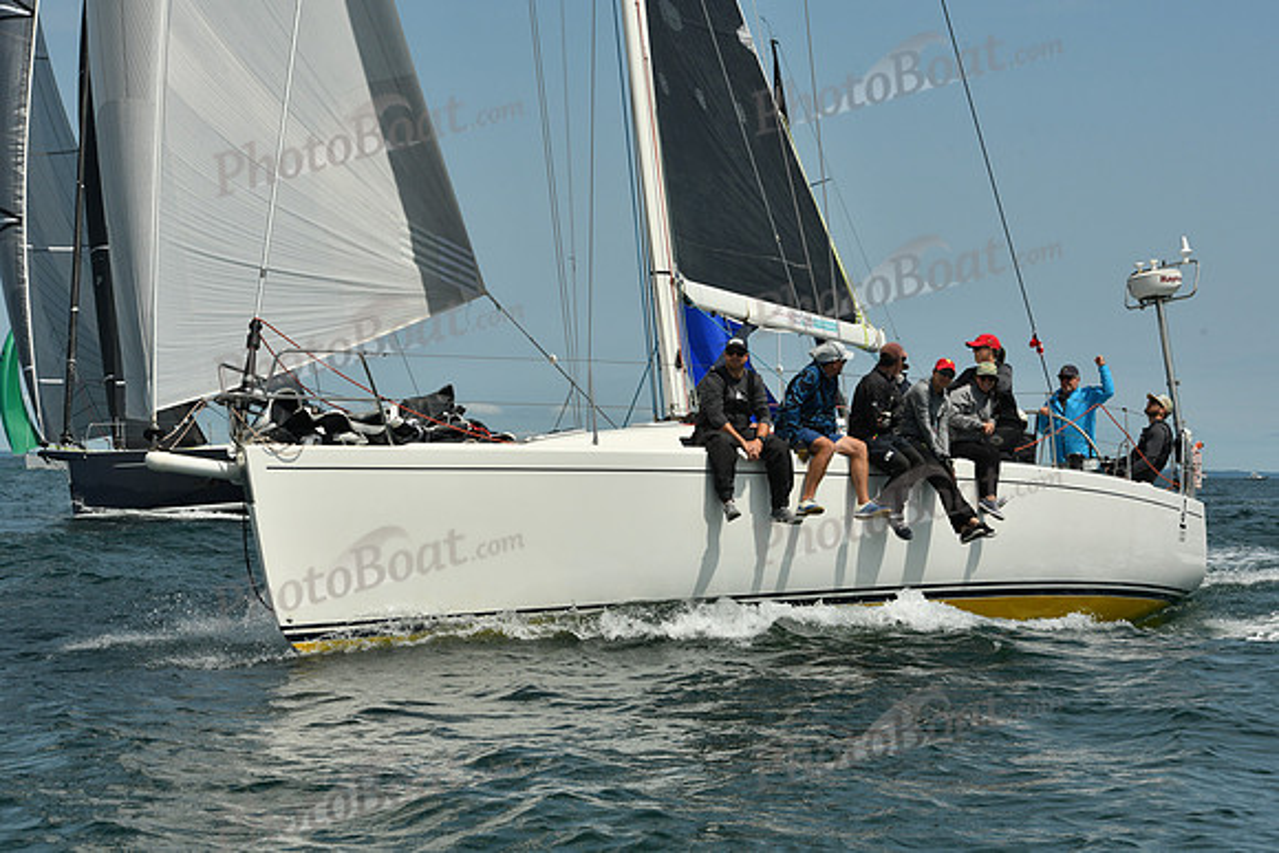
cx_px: 640
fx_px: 3269
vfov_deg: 14.9
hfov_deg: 22.1
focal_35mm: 92
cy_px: 426
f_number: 13
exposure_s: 1/1000
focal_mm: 92
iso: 320
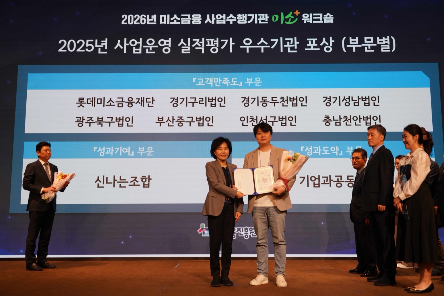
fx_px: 444
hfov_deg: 53.1
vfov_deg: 36.9
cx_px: 222
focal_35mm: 36
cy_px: 148
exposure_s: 1/160
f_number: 4
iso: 640
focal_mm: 36
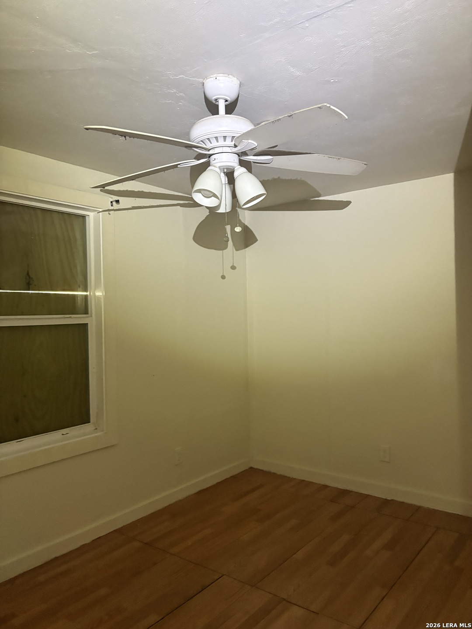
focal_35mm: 26
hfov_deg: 53.1
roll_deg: +1.4
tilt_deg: -0.2
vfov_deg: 67.3
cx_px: 236
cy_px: 314
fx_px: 473
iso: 500
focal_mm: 5.96
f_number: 1.6
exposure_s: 1/42
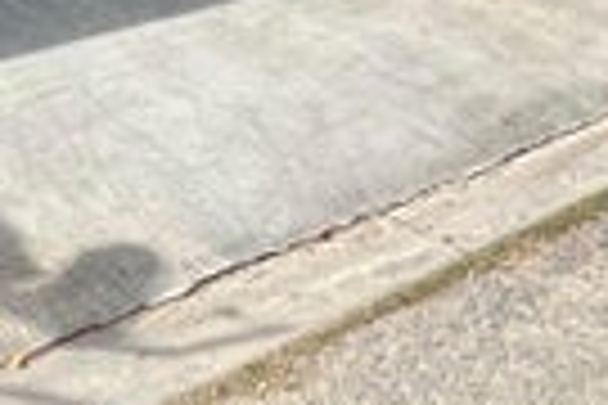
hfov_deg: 29.7
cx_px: 576
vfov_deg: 13.4
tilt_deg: +10.0
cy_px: -644
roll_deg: -0.7
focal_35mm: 64
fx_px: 1081
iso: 32
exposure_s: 1/815
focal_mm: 1.57
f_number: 1.8
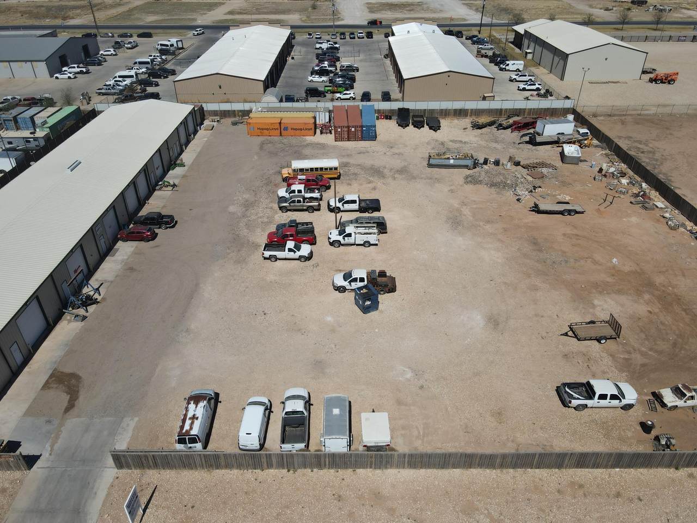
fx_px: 483
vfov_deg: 56.8
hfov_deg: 71.6
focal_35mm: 24
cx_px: 348
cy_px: 262
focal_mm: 4.5
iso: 100
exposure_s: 1/1600
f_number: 2.8
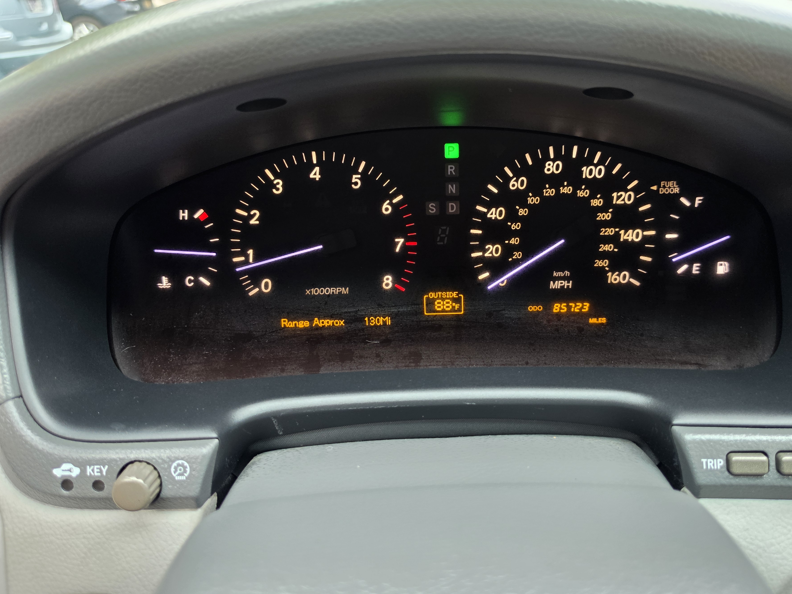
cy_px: 265
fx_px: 595
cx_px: 436
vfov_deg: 53.0
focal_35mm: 26
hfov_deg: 67.1
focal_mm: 6.5
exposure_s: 1/180
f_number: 1.4
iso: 125
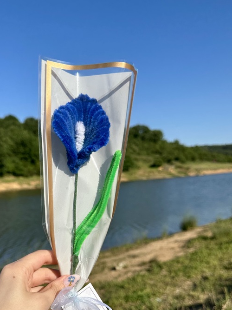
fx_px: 322
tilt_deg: -5.7
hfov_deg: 39.1
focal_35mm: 36
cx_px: 75
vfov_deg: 50.0
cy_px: 217
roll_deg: +3.8
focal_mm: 6.86
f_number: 1.78
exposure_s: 1/6211
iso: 80
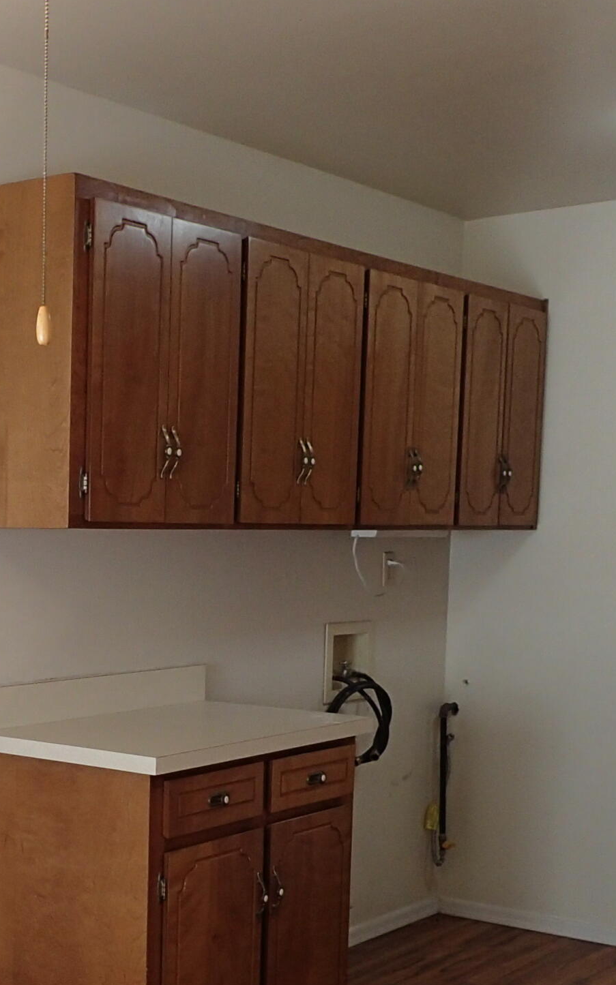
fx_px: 1477
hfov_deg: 22.8
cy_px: 746
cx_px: 31
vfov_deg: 36.0
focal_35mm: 55
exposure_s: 1/50
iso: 200
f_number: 2
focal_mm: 4.5
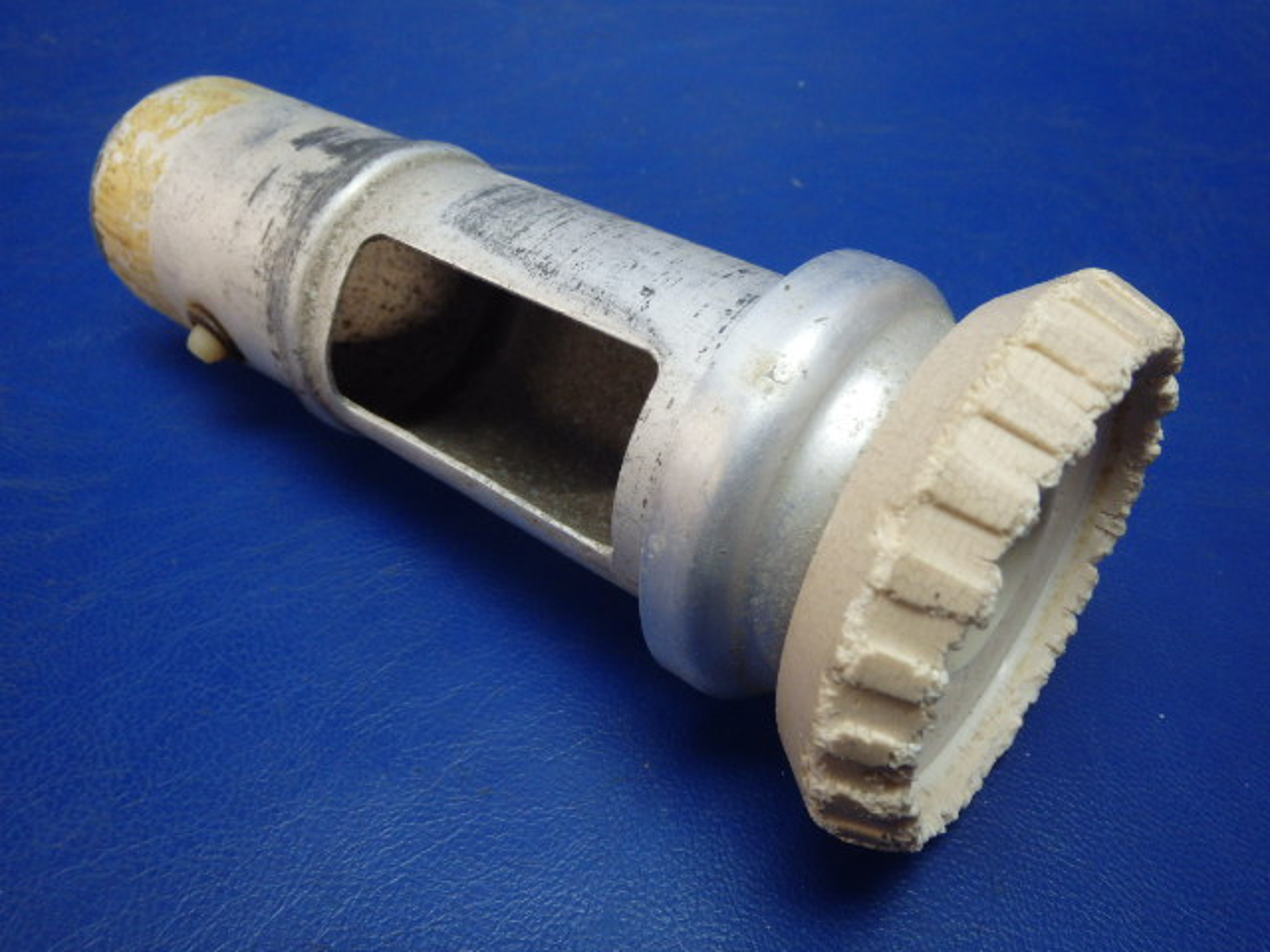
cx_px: 635
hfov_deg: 63.4
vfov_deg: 49.7
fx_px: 1027
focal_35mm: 28
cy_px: 476
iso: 250
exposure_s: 1/30
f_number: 3.9
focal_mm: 5
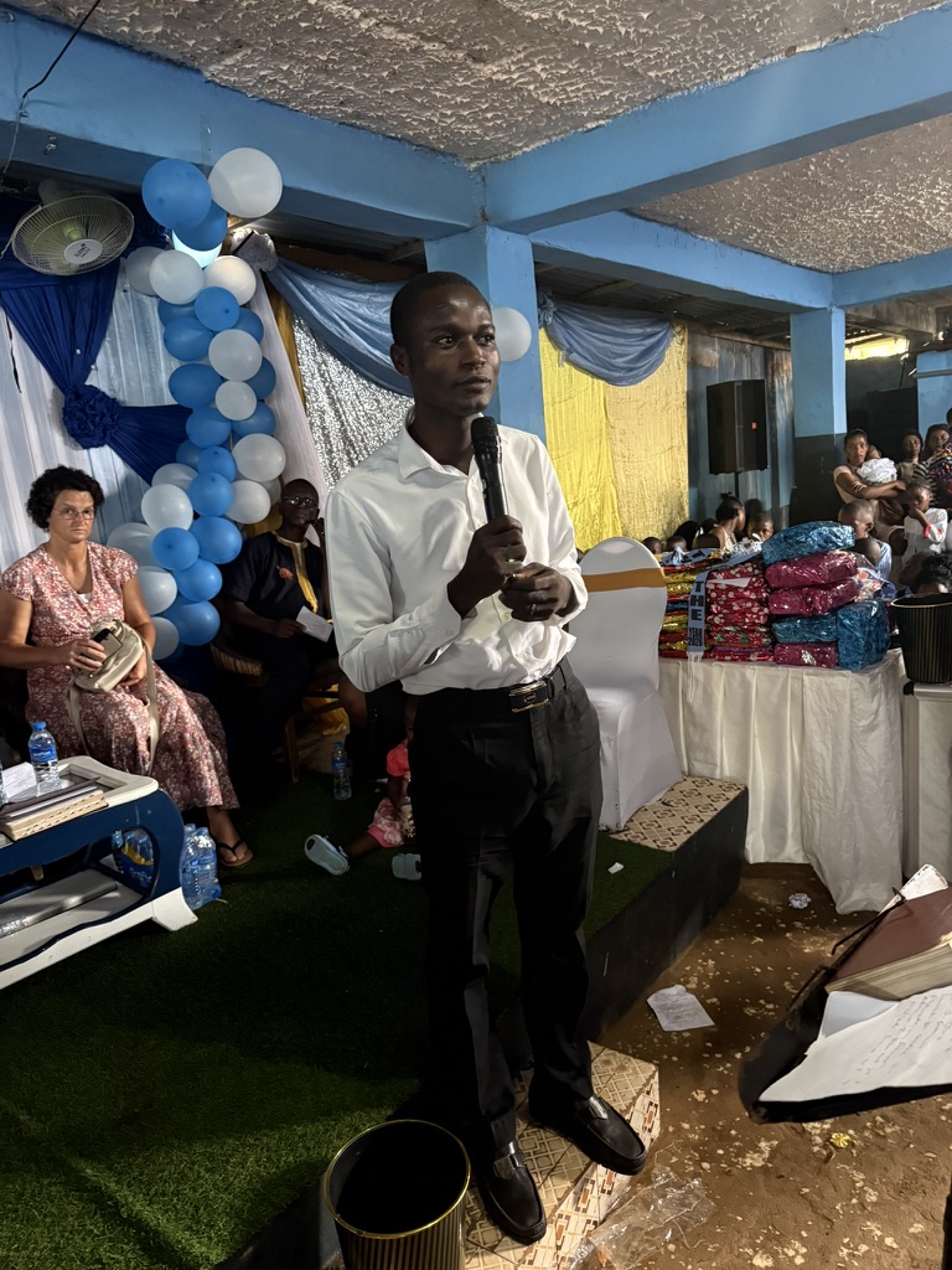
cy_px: 635
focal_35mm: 24
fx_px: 880
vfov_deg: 71.6
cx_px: 476
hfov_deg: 56.8
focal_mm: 6.76
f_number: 1.78
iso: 800
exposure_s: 1/48
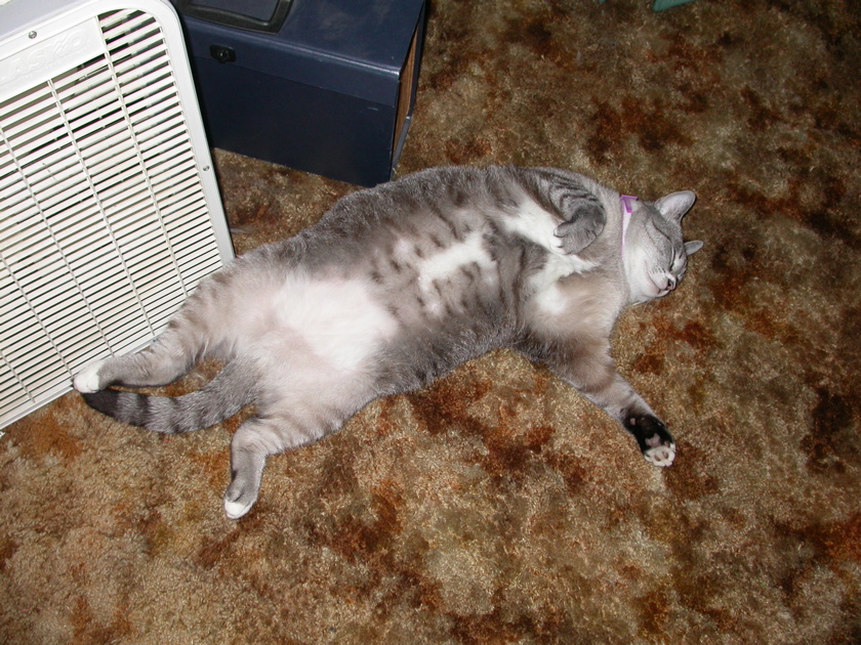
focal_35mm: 44
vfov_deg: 32.9
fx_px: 1094
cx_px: 430
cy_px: 322
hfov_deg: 42.9
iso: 100
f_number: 2.7
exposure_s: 1/60
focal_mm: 9.1
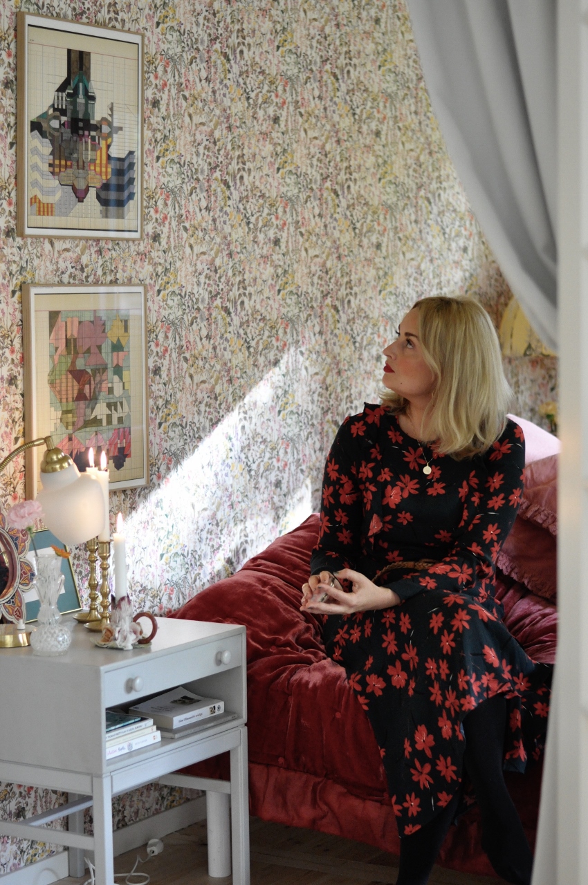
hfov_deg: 18.1
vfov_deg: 27.0
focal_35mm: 75
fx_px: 1842
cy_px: 442
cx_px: 294
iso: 1800
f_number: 2
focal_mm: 50
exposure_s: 1/250
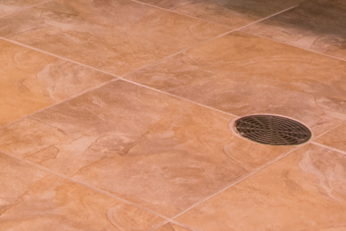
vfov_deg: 8.8
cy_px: -415
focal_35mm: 134
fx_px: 1288
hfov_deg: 15.0
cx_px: 4
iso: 400
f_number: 13
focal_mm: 20
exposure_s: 1/1.67
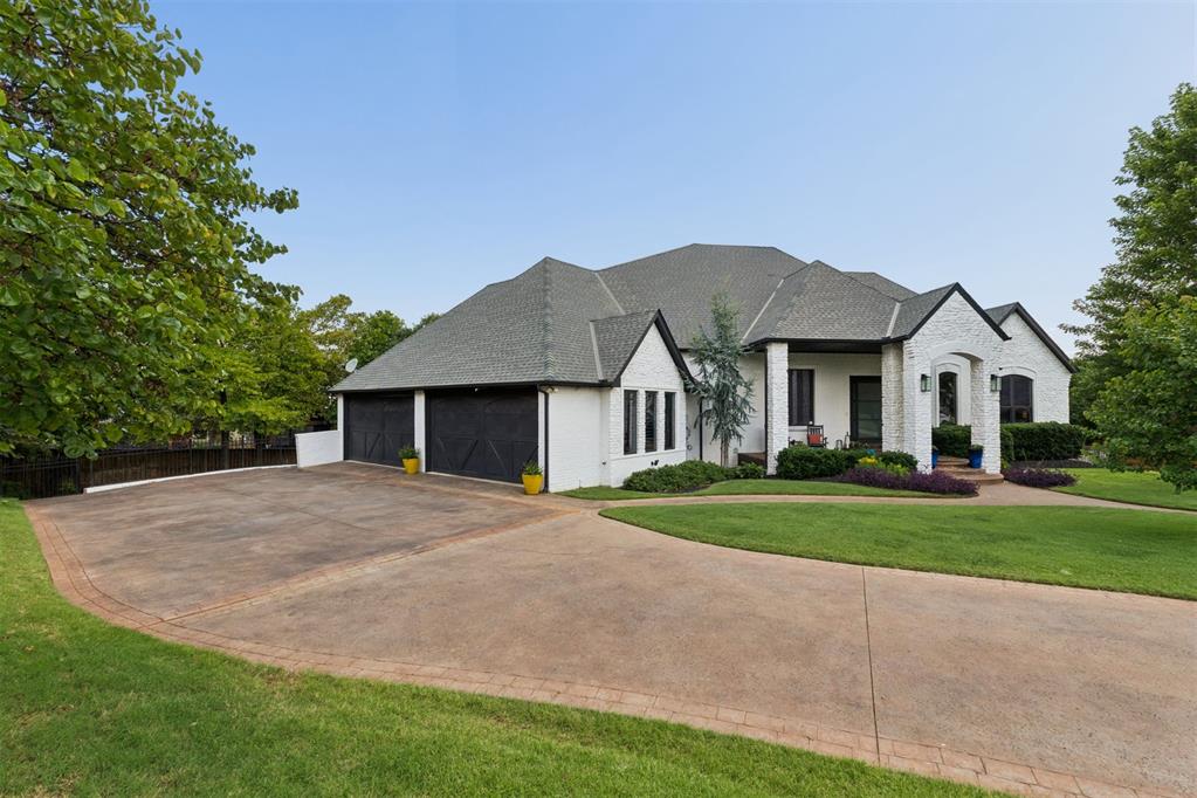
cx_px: 598
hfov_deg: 100.4
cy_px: 399
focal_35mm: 15
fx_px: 499
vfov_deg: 77.3
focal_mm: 10
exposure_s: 1/400
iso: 200
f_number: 8
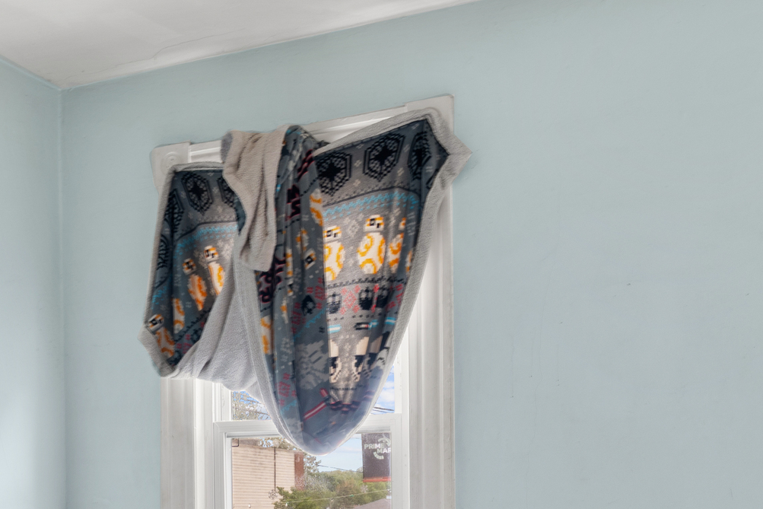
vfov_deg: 26.2
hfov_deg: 40.0
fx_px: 1039
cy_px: 501
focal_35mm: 49
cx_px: 272
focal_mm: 16
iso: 200
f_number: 9
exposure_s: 6
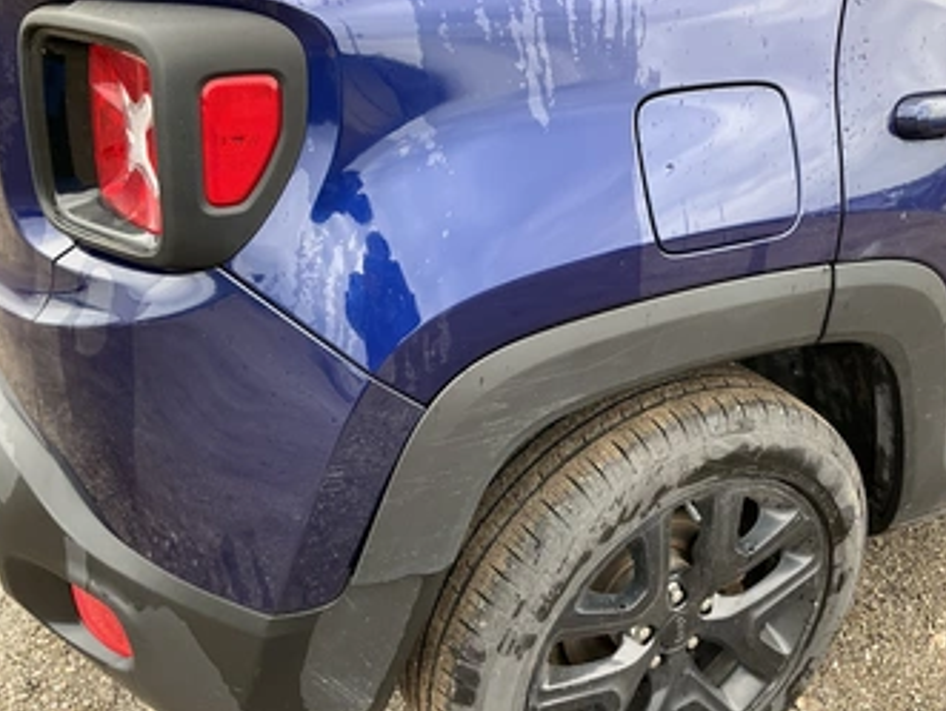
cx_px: 552
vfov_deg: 40.7
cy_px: 326
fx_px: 958
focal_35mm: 35
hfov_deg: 52.3
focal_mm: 3
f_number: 1.8
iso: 50
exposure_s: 1/122
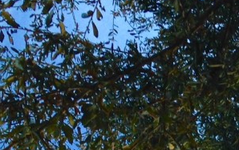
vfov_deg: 10.5
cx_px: 254
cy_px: 232
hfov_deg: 16.9
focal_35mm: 120
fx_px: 783
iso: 64
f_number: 2.4
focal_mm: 4.12
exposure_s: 1/60
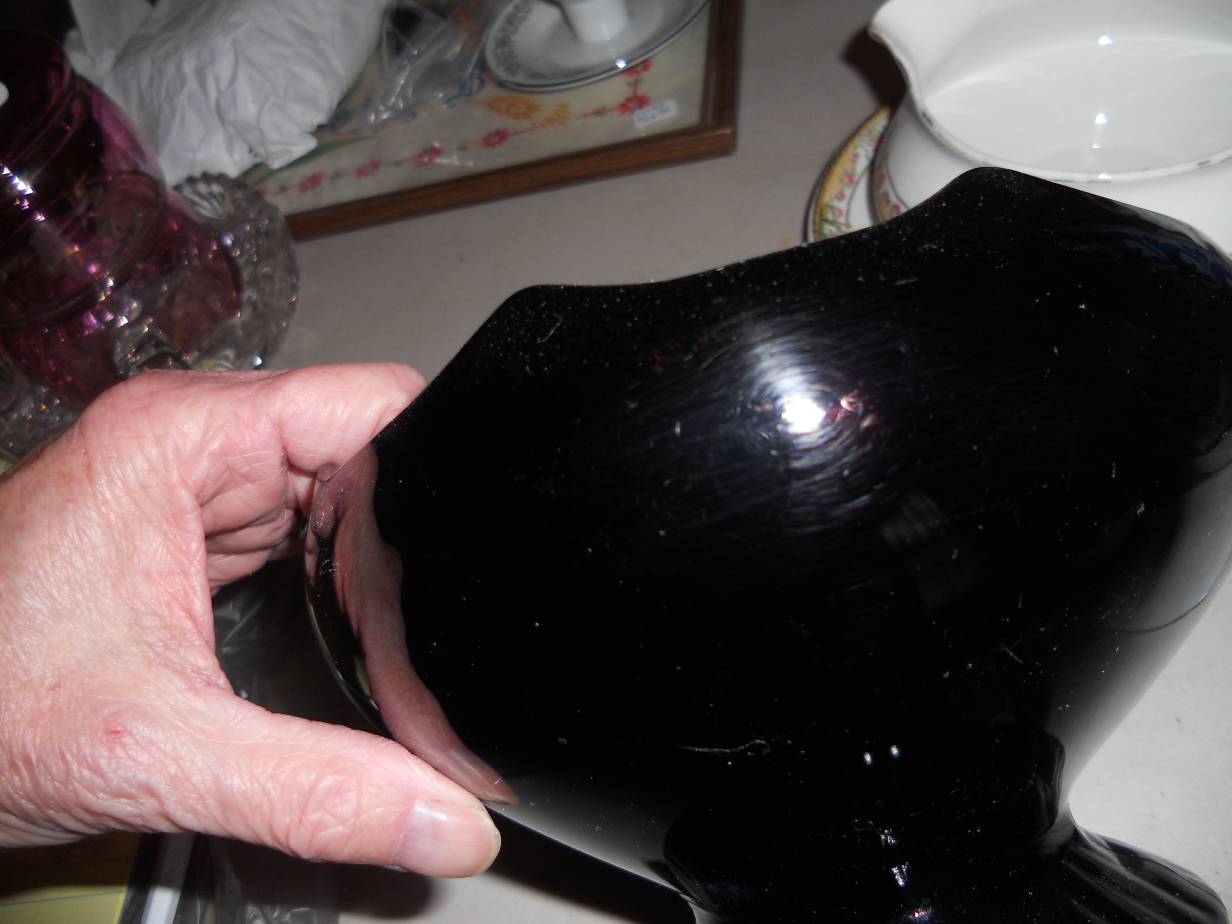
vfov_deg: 51.4
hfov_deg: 65.3
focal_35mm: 27
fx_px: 961
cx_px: 616
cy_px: 462
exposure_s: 1/25
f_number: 8
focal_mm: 4.9
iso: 80
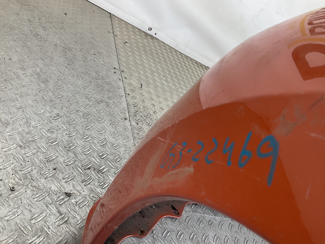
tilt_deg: -29.1
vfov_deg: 48.2
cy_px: 122
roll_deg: -41.7
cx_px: 162
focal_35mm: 29
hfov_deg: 61.7
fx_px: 272
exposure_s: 1/120
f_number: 1.8
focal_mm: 3
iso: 25
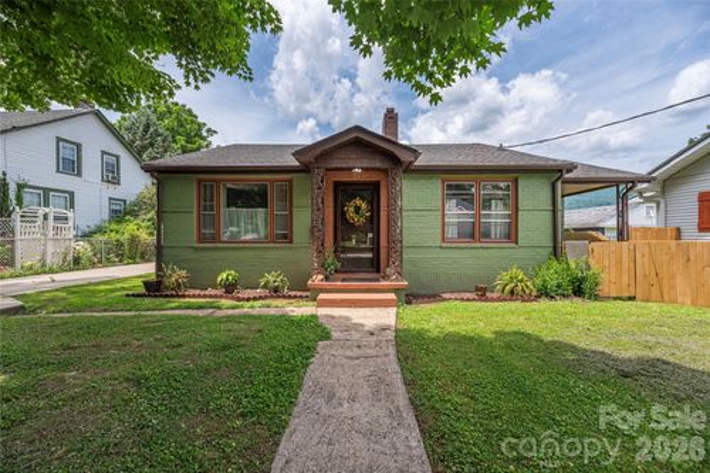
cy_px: 236
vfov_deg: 81.2
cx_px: 355
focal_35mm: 14
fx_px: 276
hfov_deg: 104.3
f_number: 8
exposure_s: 1/1250
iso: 320
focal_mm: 14
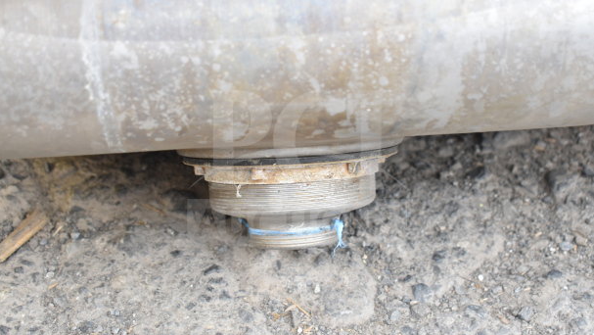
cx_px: 297
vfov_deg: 20.1
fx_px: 945
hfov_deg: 34.9
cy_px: 168
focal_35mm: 60
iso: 200
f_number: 4.8
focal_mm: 38
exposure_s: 1/60
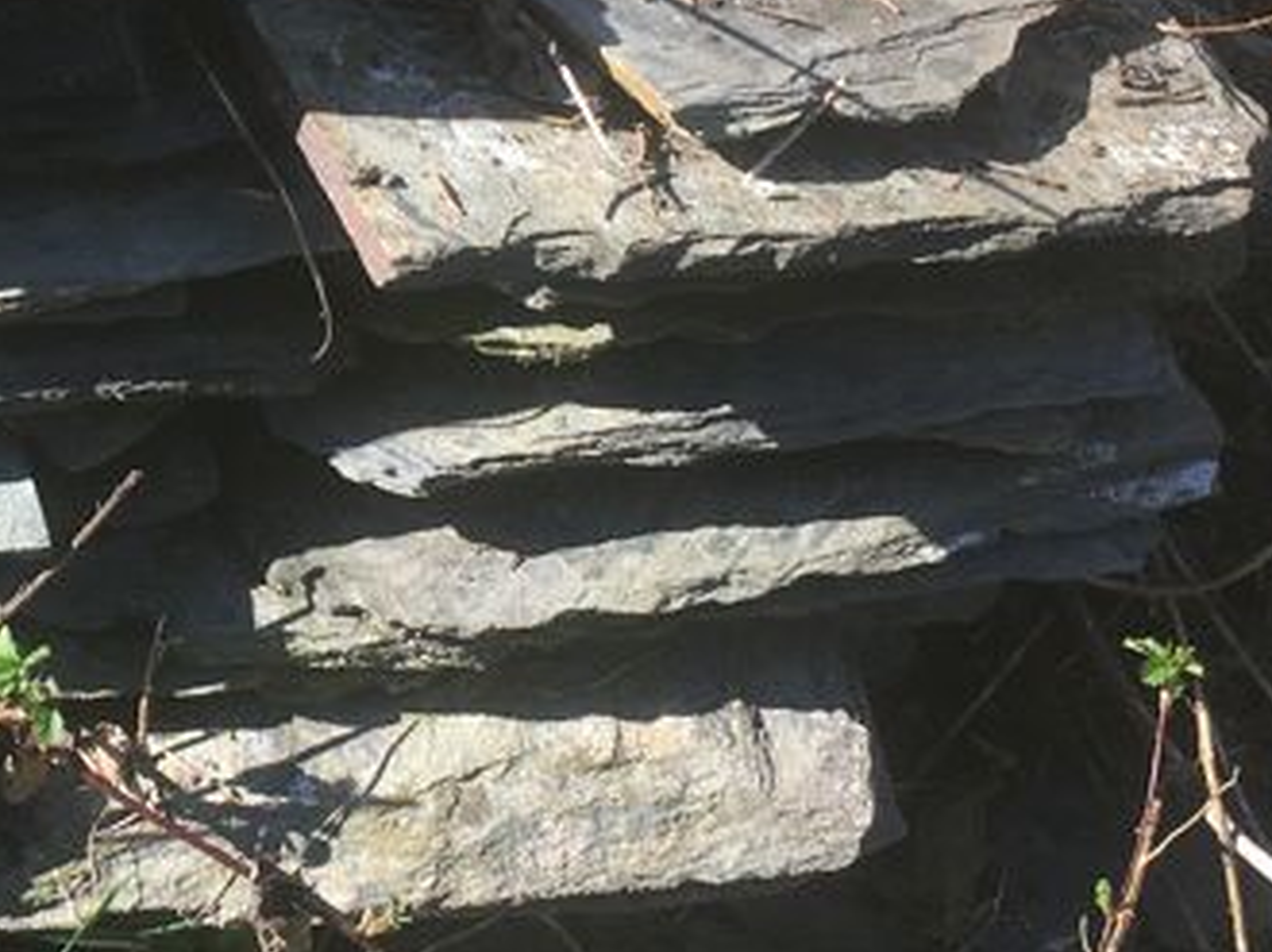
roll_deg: -1.4
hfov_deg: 21.5
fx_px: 3231
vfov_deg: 16.7
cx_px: -8
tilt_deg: -35.3
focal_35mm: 88
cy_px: 278
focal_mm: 4.15
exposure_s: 1/557
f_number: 2.2
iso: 25
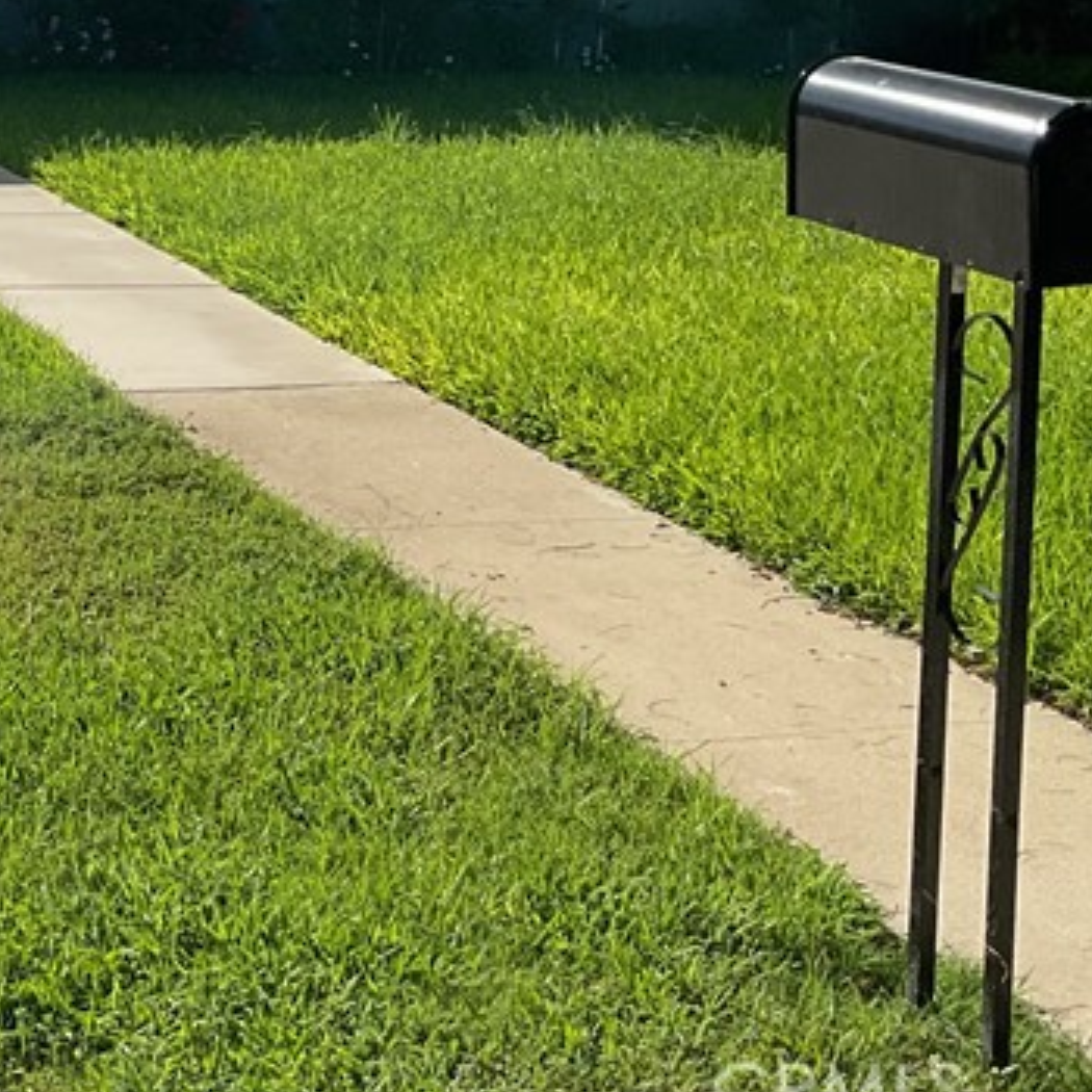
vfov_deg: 22.0
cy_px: -62
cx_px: -228
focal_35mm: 75
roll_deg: -1.4
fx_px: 2677
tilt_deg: -4.0
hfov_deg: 21.4
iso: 16
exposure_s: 1/3534
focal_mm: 3
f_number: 1.8
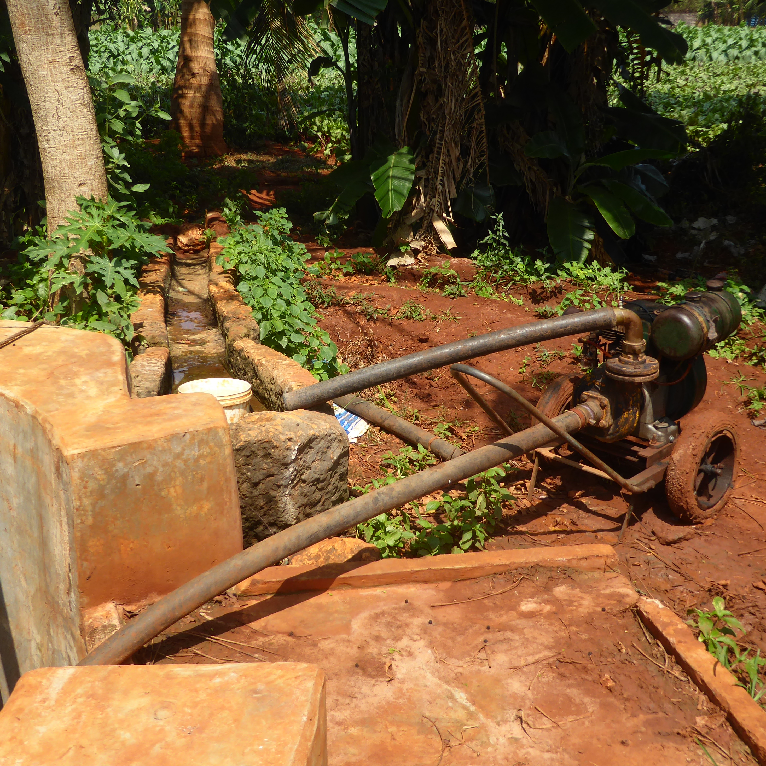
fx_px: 1026
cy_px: 378
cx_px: 352
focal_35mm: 41
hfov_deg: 40.9
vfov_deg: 40.9
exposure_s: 1/500
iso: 80
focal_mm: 5.8
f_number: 3.6
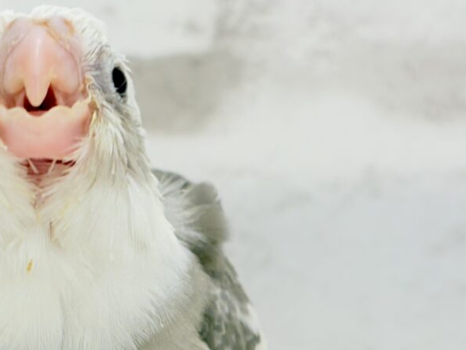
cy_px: 206
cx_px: 120
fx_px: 1400
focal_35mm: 104
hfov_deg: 18.8
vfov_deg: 14.2
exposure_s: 1/100
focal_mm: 5.96
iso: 64
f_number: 1.6
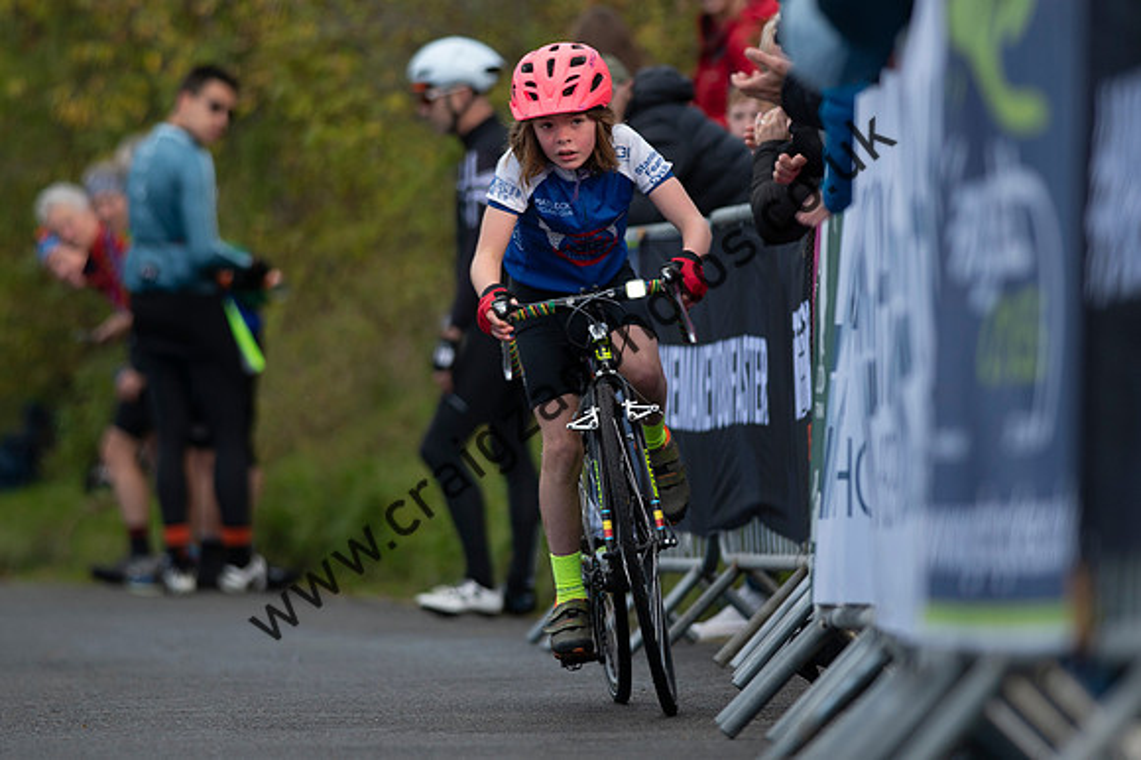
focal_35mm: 457
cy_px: 349
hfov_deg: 4.5
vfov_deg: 3.0
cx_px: 570
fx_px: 14465
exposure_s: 1/1250
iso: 360
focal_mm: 300
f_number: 4.5
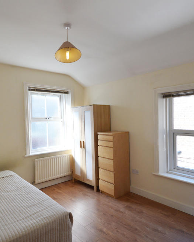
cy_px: 123
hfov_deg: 63.0
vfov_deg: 75.0
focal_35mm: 22
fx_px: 158
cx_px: 88
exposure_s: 1/125
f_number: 5.6
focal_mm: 10
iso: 360
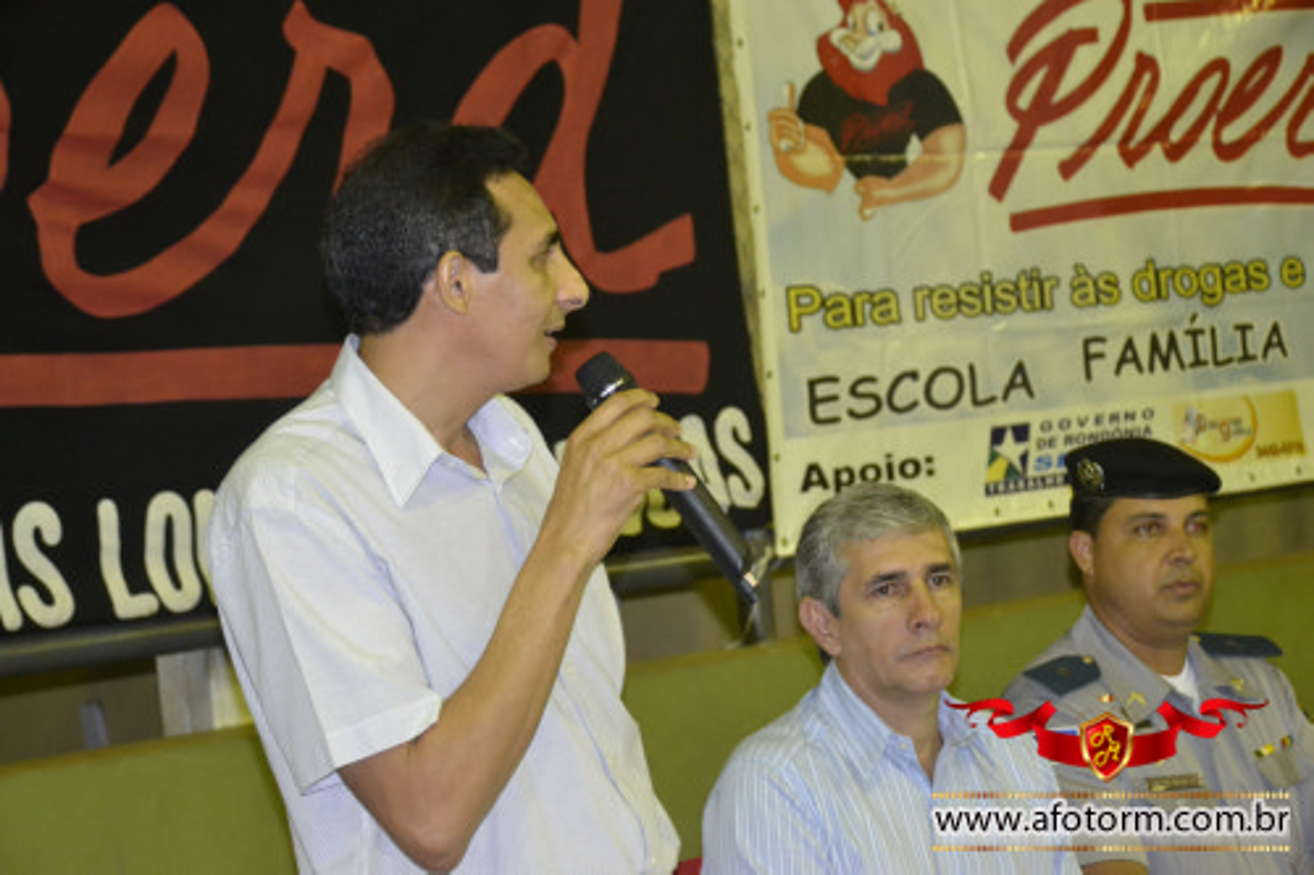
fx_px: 3831
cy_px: 438
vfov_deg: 13.0
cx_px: 657
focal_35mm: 105
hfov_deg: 19.5
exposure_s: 1/60
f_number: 5.3
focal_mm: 70
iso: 3200
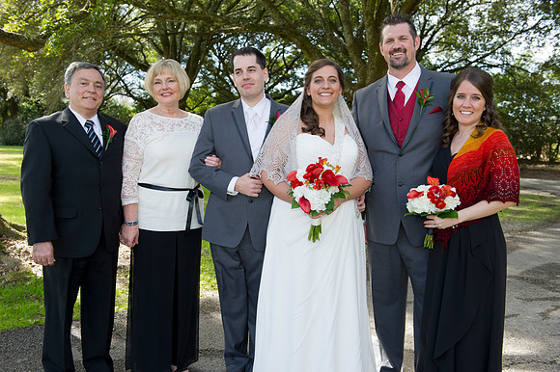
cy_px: 186
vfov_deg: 36.8
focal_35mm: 36
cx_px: 280
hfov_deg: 53.2
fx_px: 560
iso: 320
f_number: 5.6
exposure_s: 1/125
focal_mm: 36
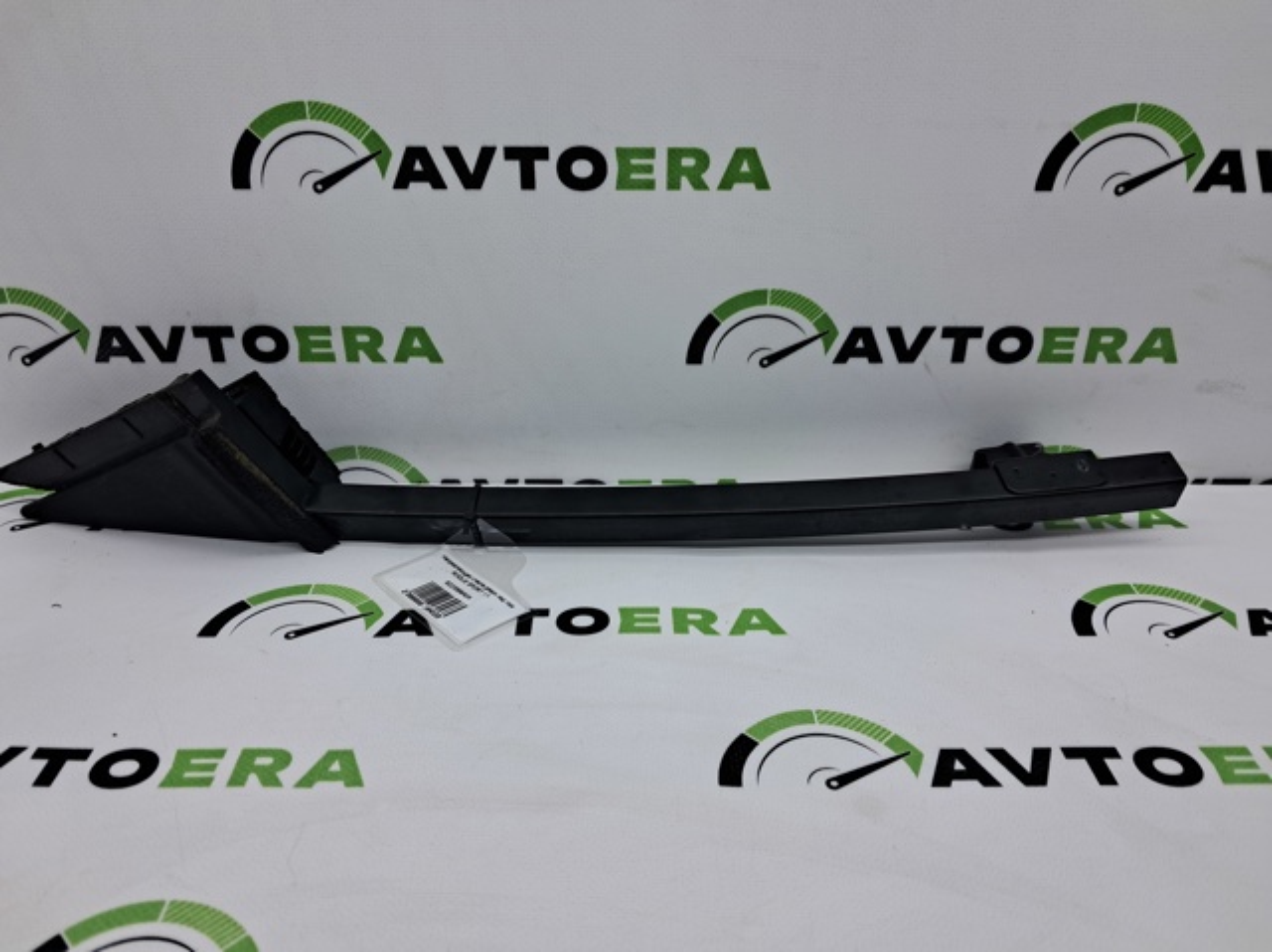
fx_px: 991
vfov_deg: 51.3
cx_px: 636
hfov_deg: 65.4
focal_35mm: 27
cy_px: 476
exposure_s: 1/128
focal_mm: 4
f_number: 1.8
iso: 50
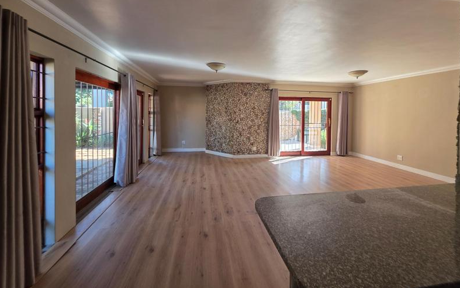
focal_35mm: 14
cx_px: 233
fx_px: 176
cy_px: 114
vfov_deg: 77.7
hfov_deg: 105.3
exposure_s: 1/100
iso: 125
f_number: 1.9
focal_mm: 2.2
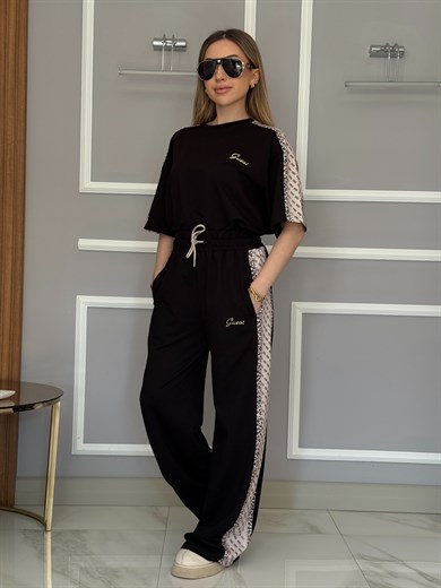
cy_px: 294
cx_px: 220
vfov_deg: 39.7
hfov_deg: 30.3
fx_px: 815
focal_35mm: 48
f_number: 1.78
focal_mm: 6.76
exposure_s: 1/83
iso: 100
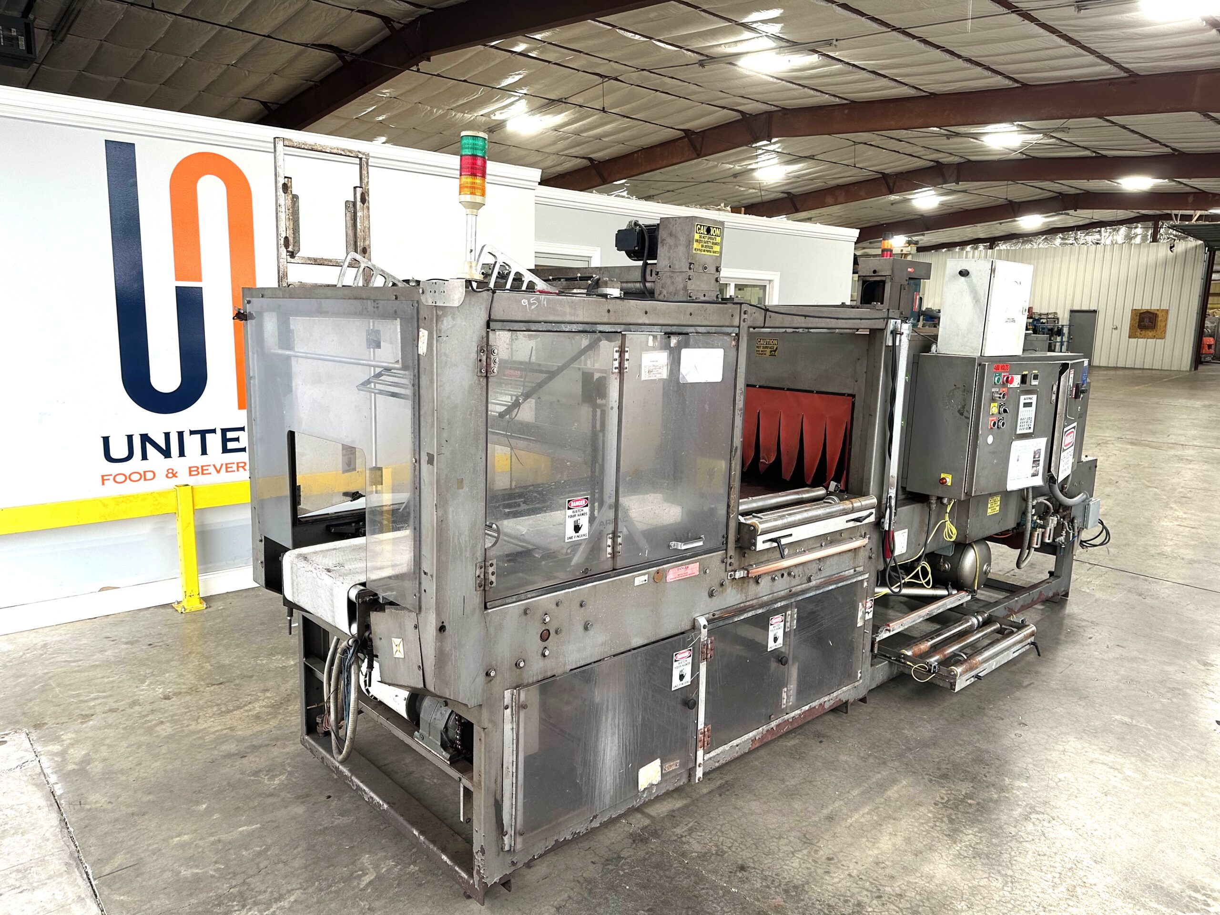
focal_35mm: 24
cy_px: 458
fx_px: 846
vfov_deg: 56.8
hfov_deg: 71.6
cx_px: 610
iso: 160
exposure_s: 1/60
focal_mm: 6.86
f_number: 1.78
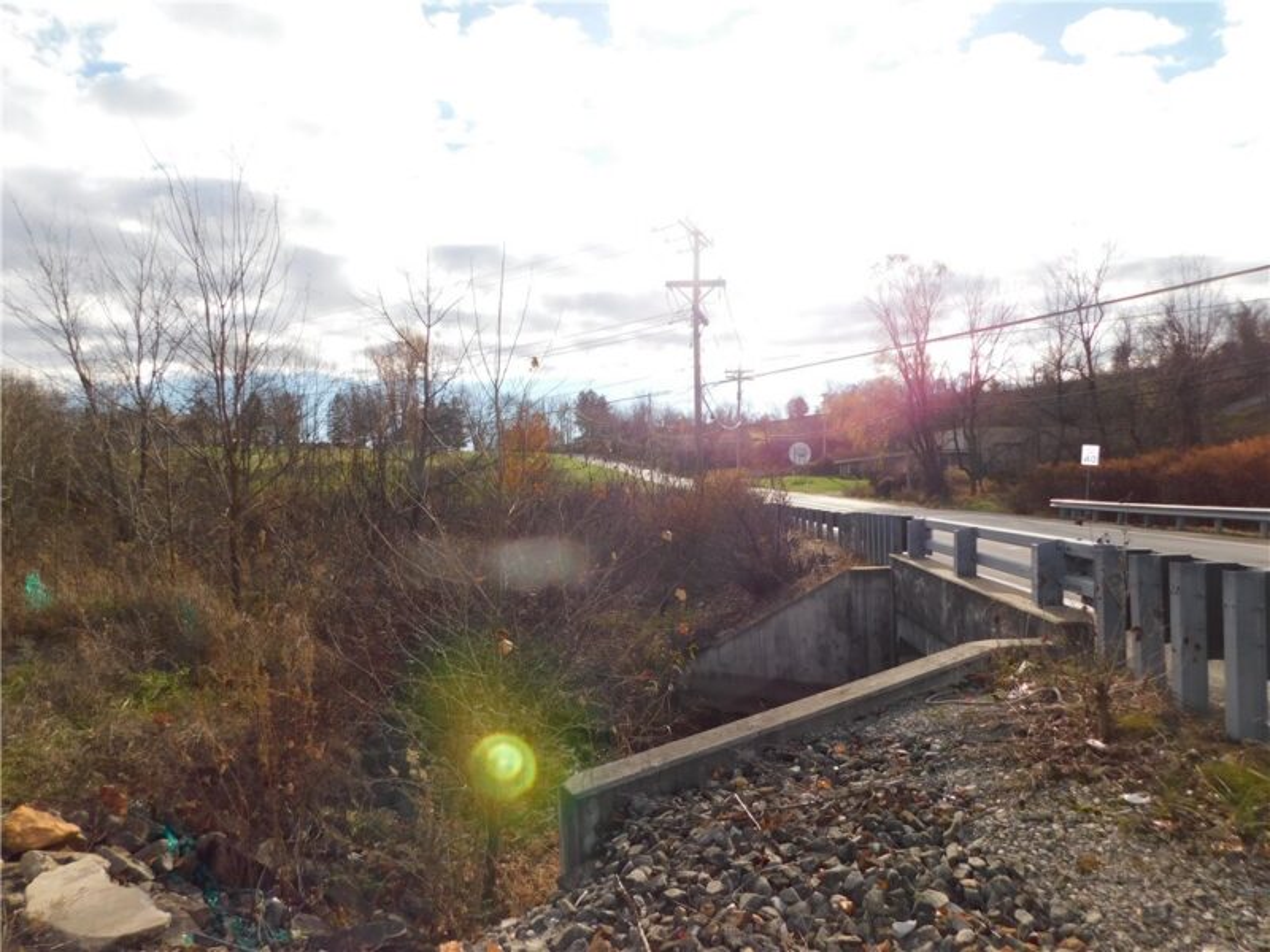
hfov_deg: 73.9
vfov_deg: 58.9
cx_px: 635
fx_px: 844
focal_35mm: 23
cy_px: 476
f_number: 3
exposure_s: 1/1000
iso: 125
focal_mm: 4
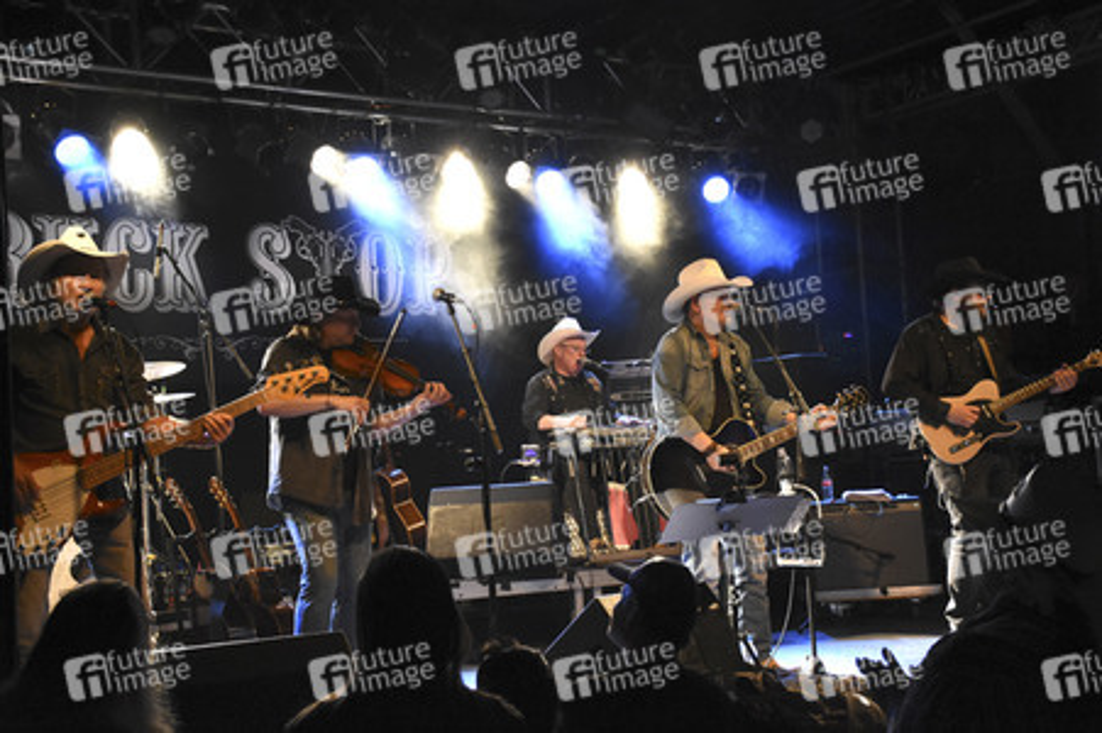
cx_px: 551
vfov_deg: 25.7
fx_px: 1606
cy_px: 366
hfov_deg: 37.9
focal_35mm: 52
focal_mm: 35
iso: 4000
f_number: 5
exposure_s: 1/160
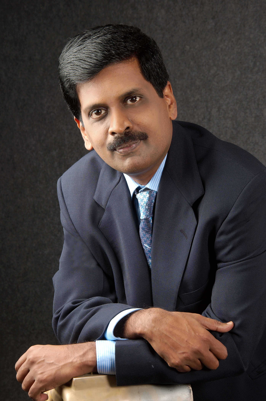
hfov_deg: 14.7
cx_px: 133
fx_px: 1033
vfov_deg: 21.9
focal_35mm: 93
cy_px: 200
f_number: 9
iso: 200
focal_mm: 62
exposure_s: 1/125
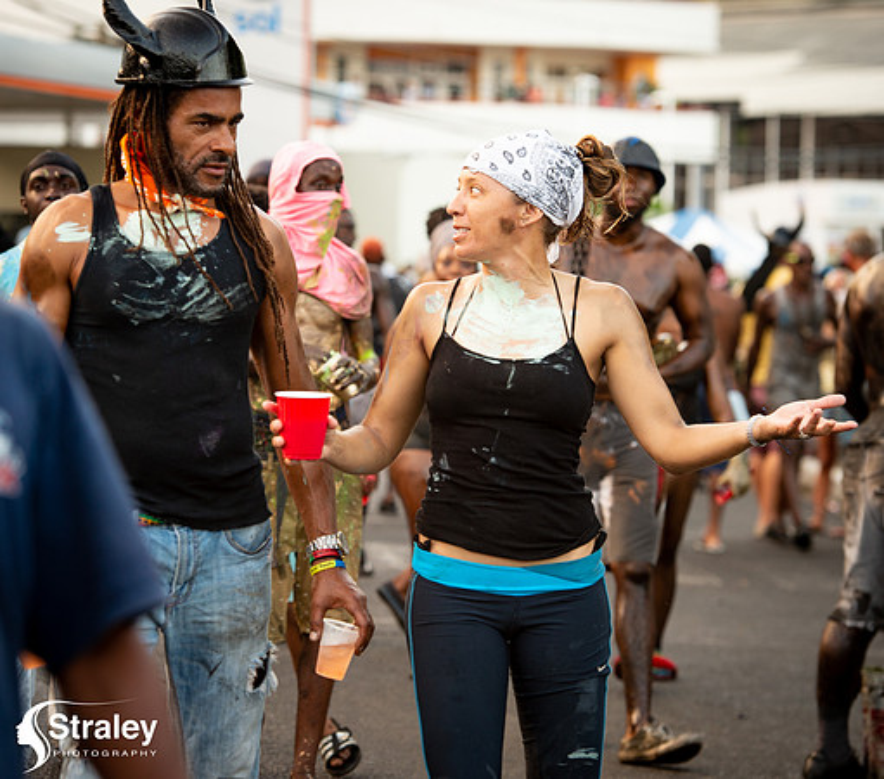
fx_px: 3962
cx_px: 383
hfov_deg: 12.7
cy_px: 390
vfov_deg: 11.2
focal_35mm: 146
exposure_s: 1/200
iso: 450
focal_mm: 122
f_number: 5
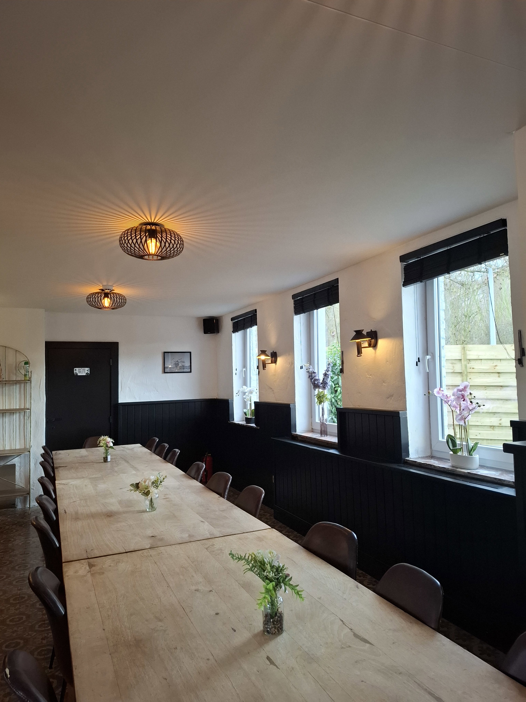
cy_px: 351
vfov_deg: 73.9
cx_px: 263
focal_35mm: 23
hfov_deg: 58.9
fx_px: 466
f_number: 1.8
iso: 250
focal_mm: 5.54
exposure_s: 1/100
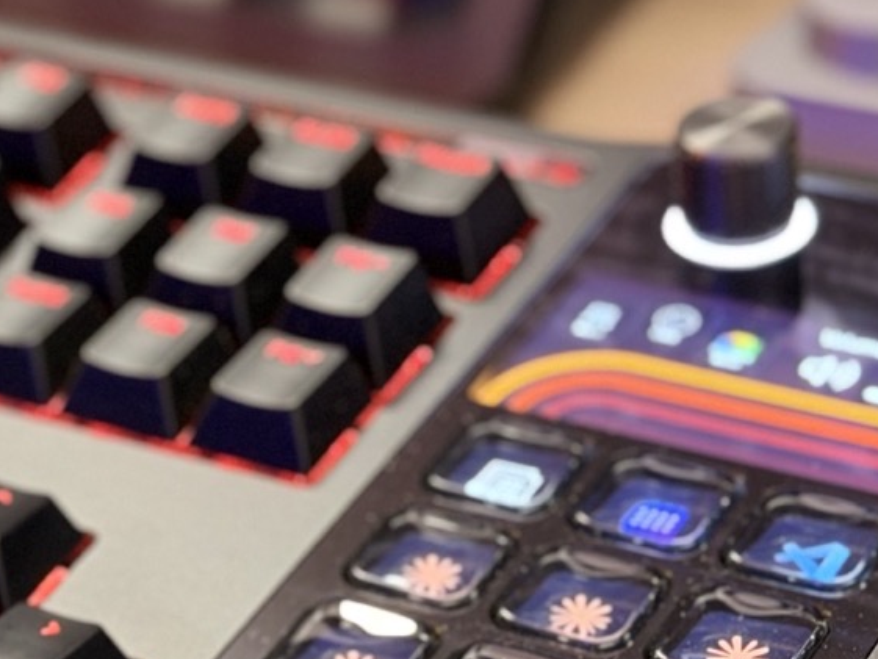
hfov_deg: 12.6
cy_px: 499
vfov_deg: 9.6
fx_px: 3907
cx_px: -110
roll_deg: +5.1
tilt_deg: -28.4
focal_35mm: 154
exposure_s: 1/33
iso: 400
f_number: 1.78
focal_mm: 6.76
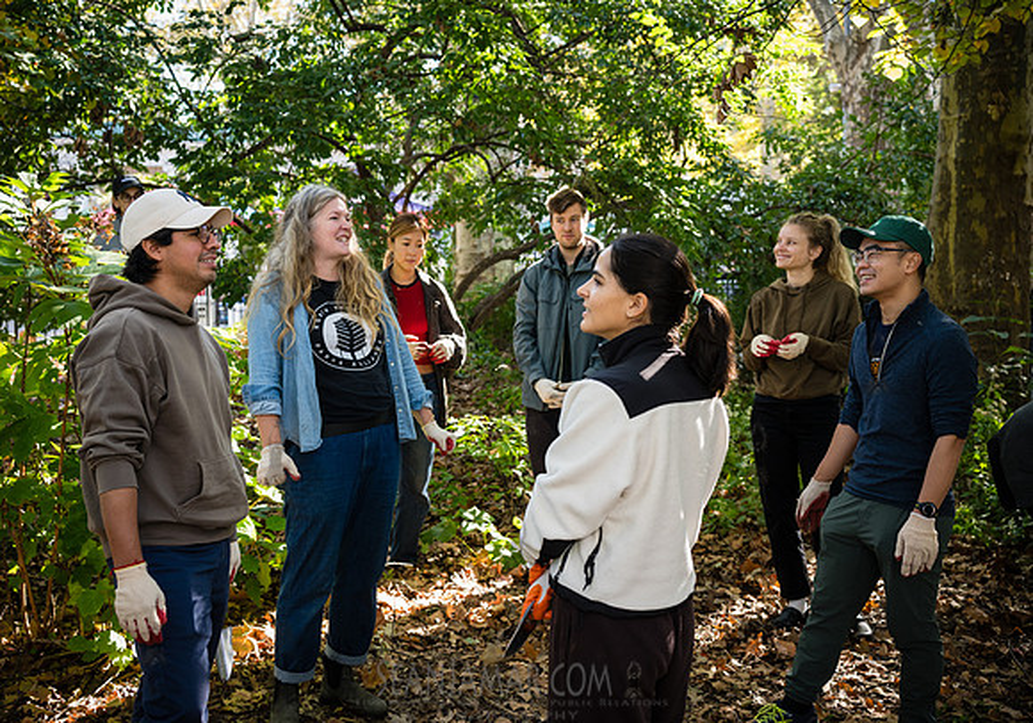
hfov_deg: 47.4
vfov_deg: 34.2
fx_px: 1176
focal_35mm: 40
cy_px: 352
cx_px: 476
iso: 500
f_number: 4
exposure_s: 1/160
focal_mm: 38
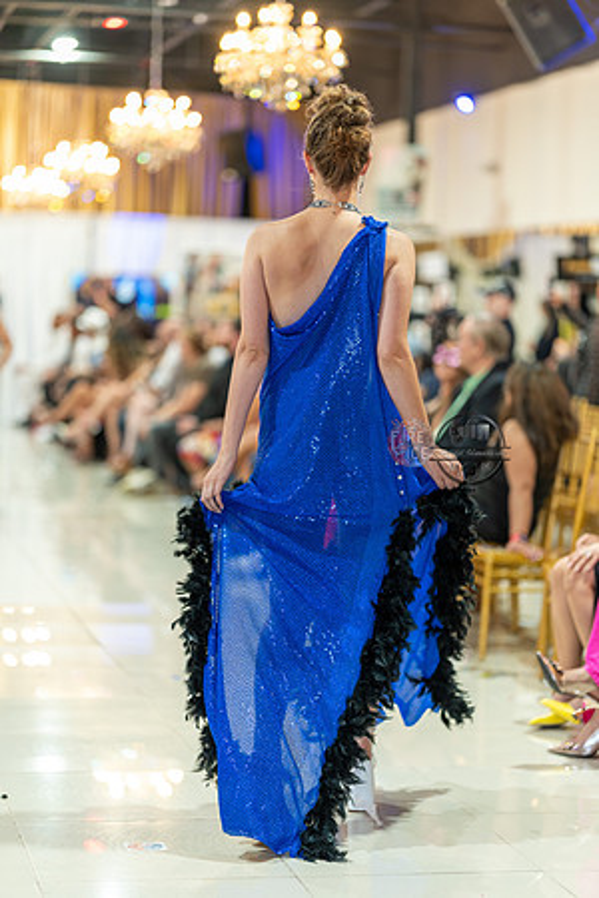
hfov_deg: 16.1
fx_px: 2121
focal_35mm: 85
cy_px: 449
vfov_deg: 23.9
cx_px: 300
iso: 400
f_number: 1.4
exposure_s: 1/160
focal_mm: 85
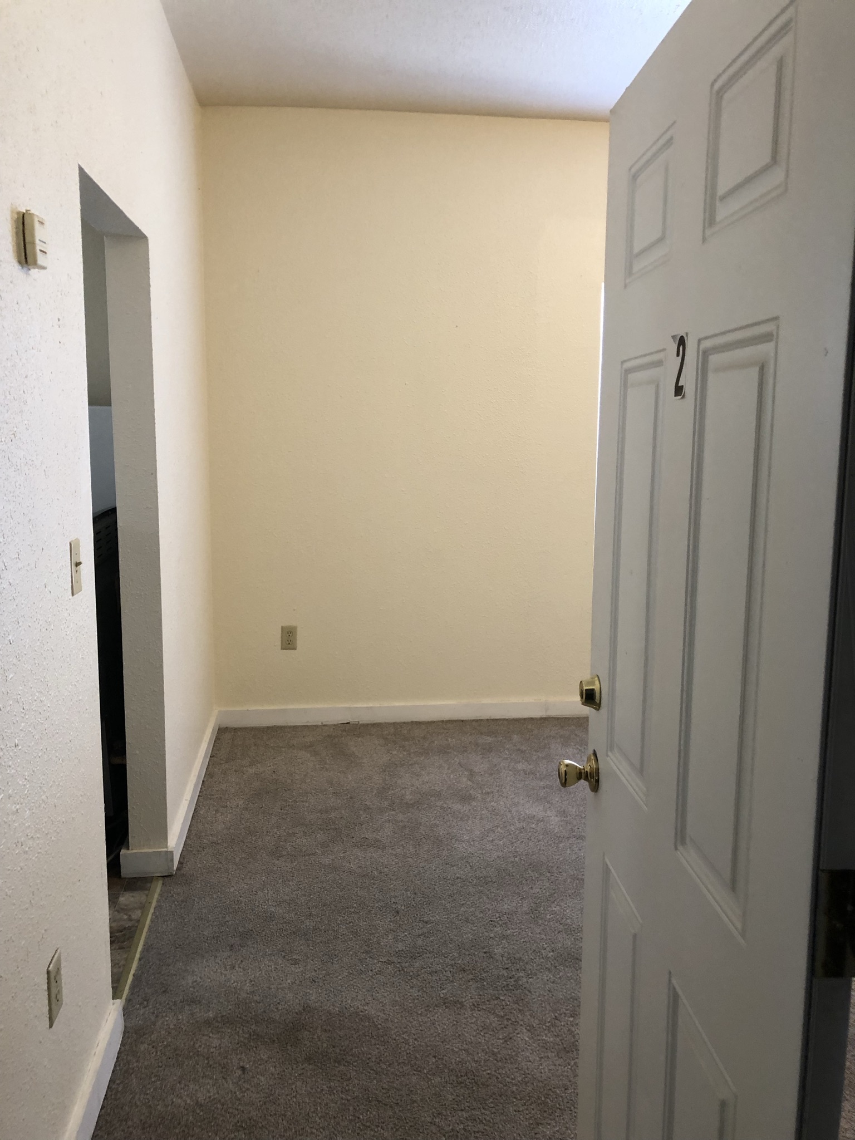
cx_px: 428
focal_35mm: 28
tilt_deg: -7.7
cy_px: 570
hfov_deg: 49.7
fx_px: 922
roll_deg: +1.3
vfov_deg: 63.4
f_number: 1.8
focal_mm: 4
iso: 50
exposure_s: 1/15
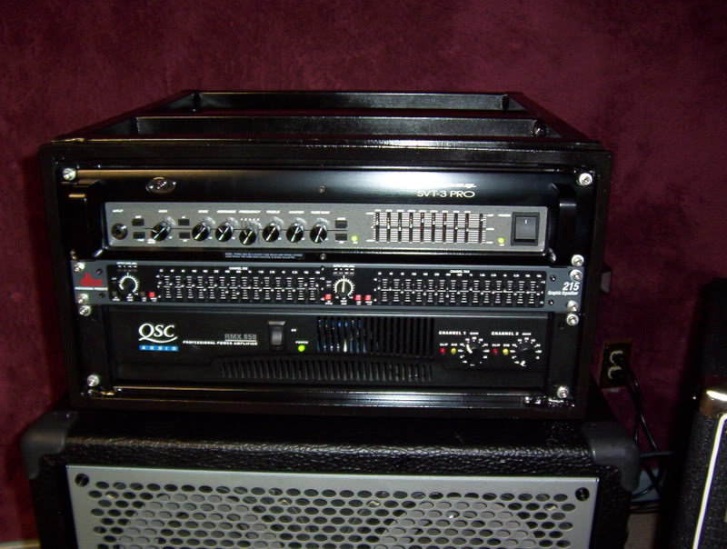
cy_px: 274
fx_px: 758
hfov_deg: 51.2
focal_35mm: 36
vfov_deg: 39.8
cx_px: 364
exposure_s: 1/30
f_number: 2.76
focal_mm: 5.54
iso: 140
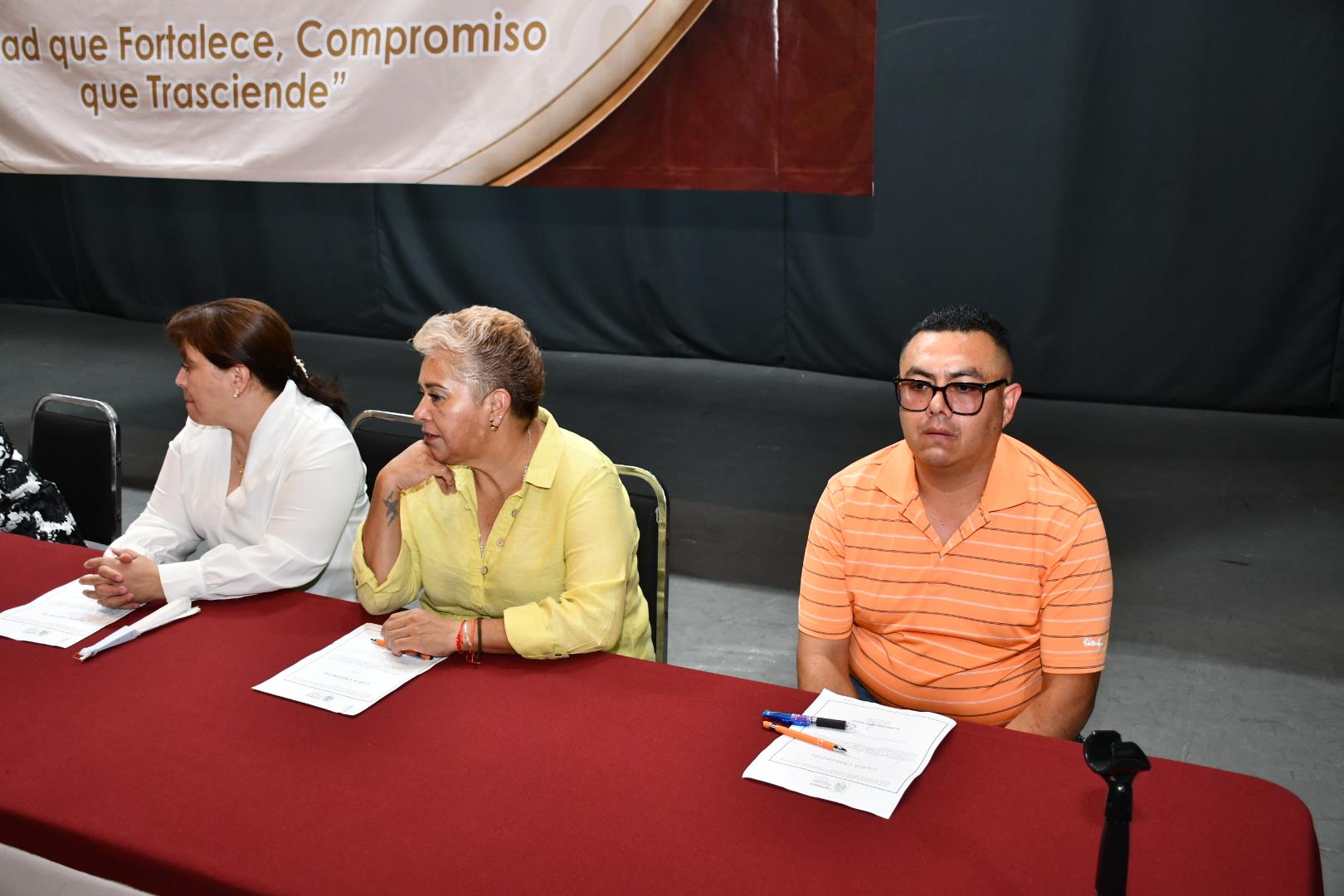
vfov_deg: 38.9
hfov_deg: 55.8
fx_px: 1269
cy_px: 448
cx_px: 672
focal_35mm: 34
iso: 1100
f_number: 4
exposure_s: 1/60
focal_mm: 23
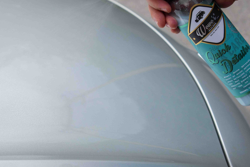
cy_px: 66
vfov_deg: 12.4
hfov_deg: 18.5
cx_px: 113
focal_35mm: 111
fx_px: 768
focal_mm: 55
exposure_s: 1/1600
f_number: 5.6
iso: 400
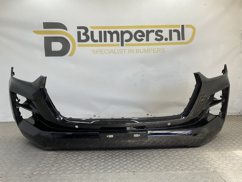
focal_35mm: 29
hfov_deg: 61.7
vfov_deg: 48.2
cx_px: 121
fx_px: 203
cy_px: 91
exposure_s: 1/209
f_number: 1.8
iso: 16
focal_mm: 3
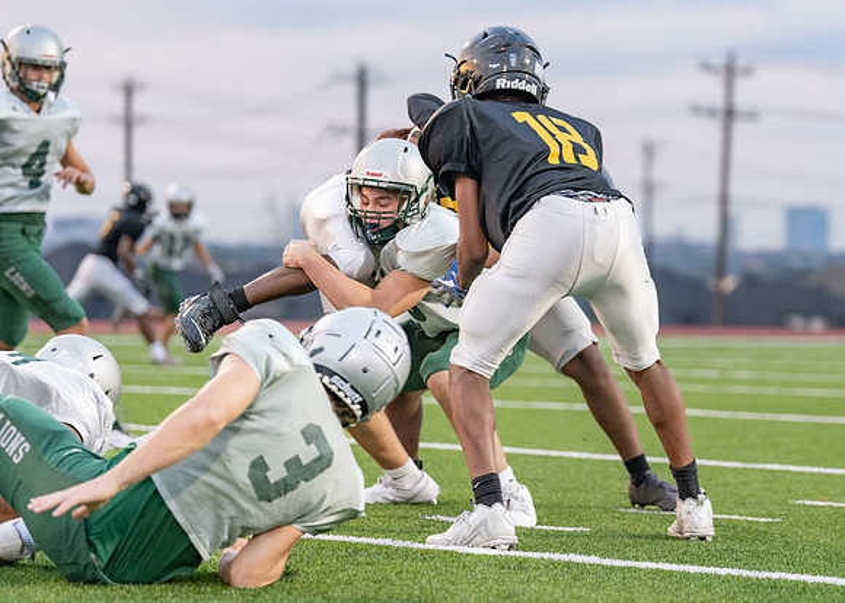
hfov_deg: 12.7
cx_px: 555
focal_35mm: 157
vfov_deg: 9.1
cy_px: 259
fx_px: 3778
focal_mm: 121
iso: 2000
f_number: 2.8
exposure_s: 1/1000
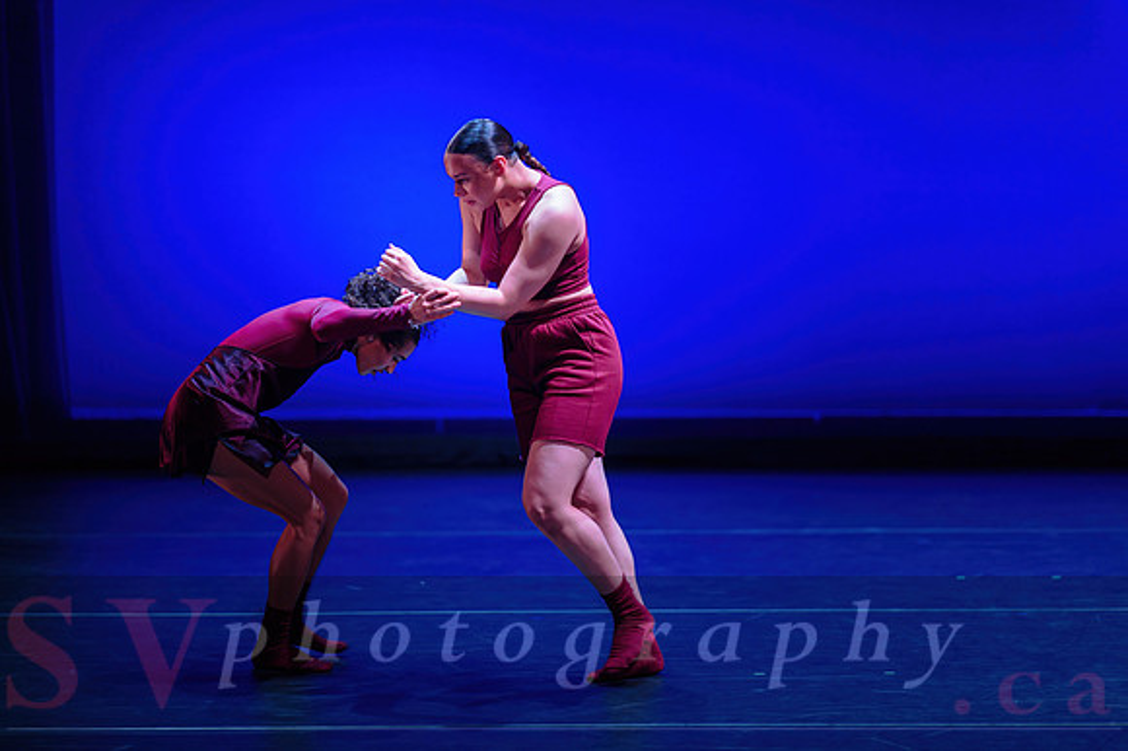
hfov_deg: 19.5
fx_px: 3288
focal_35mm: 105
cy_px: 376
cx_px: 564
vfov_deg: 13.0
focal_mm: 105
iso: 1250
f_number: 1.4
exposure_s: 1/250
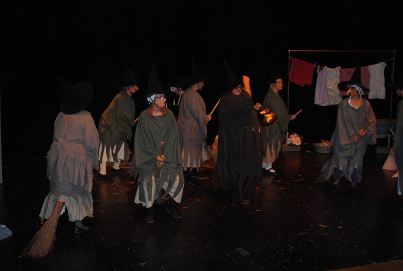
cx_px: 202
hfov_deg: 37.8
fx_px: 589
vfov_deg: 25.9
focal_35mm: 52
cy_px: 136
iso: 400
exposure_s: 1/80
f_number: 5.3
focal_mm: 35
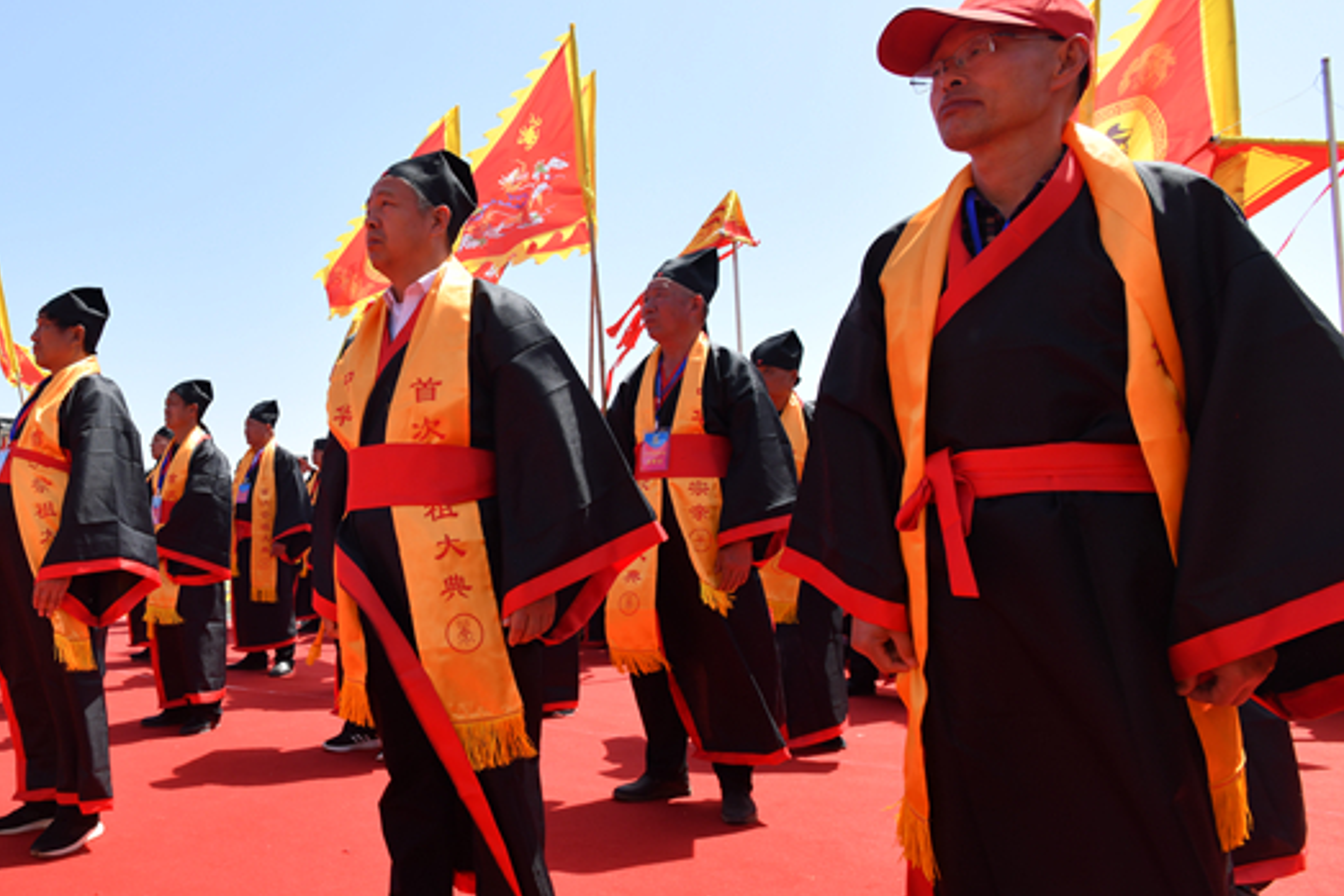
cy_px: 510
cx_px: 324
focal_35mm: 26
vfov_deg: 49.4
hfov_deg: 64.9
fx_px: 971
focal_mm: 17
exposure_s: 1/250
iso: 125
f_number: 8
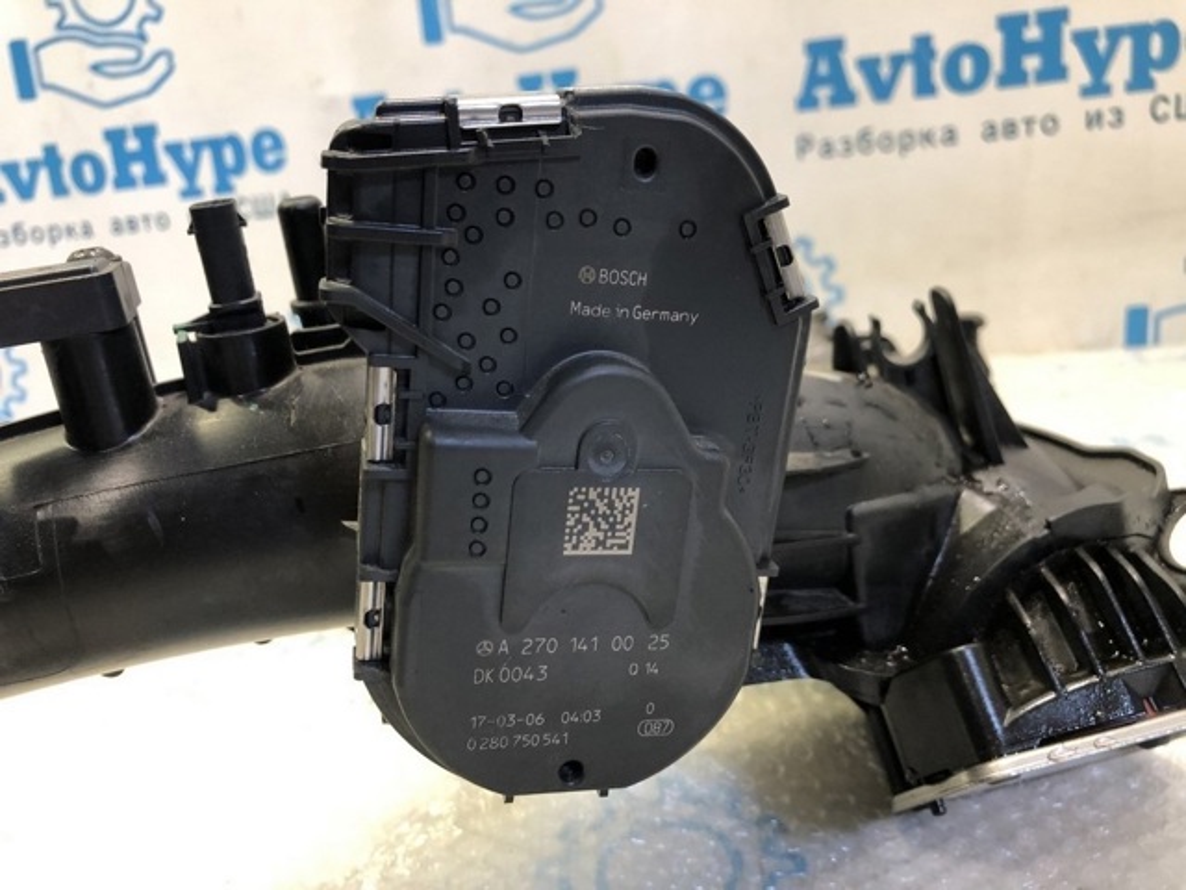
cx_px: 593
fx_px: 959
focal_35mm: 28
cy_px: 445
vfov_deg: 49.7
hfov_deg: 63.4
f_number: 1.8
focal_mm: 4
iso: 50
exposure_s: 1/17
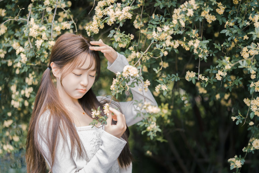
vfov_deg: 27.0
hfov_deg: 39.6
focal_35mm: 50
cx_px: 130
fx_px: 360
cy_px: 86
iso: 80
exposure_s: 1/1000
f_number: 1.4
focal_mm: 50
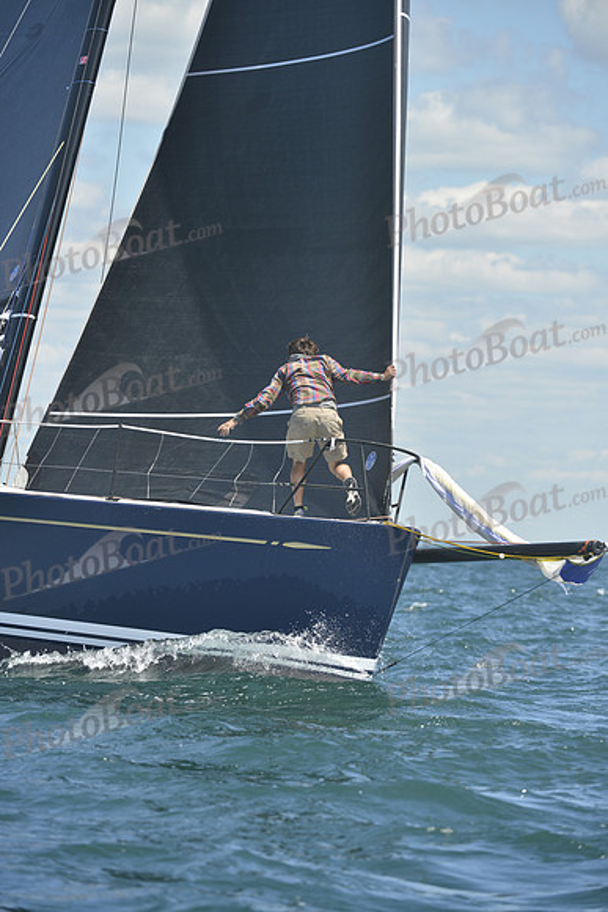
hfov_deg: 5.5
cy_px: 456
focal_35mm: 250
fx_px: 6329
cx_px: 304
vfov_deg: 8.2
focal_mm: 250
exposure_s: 1/800
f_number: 7.1
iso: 280
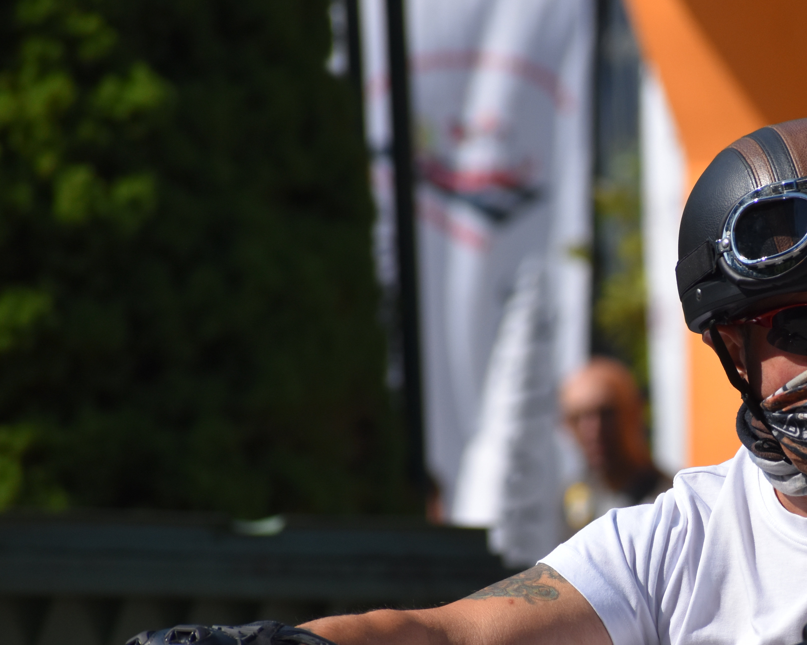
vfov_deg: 2.6
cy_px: 432
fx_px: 14426
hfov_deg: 3.2
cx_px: 732
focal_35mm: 604
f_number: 8
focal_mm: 230
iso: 400
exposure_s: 1/2000
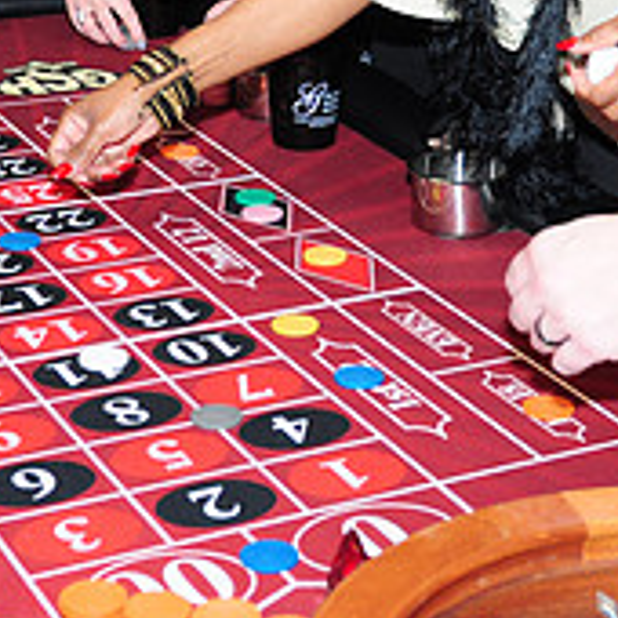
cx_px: 273
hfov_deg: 16.7
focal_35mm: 104
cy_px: -67
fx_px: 2101
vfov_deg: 16.2
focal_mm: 24
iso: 800
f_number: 4
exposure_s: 1/60
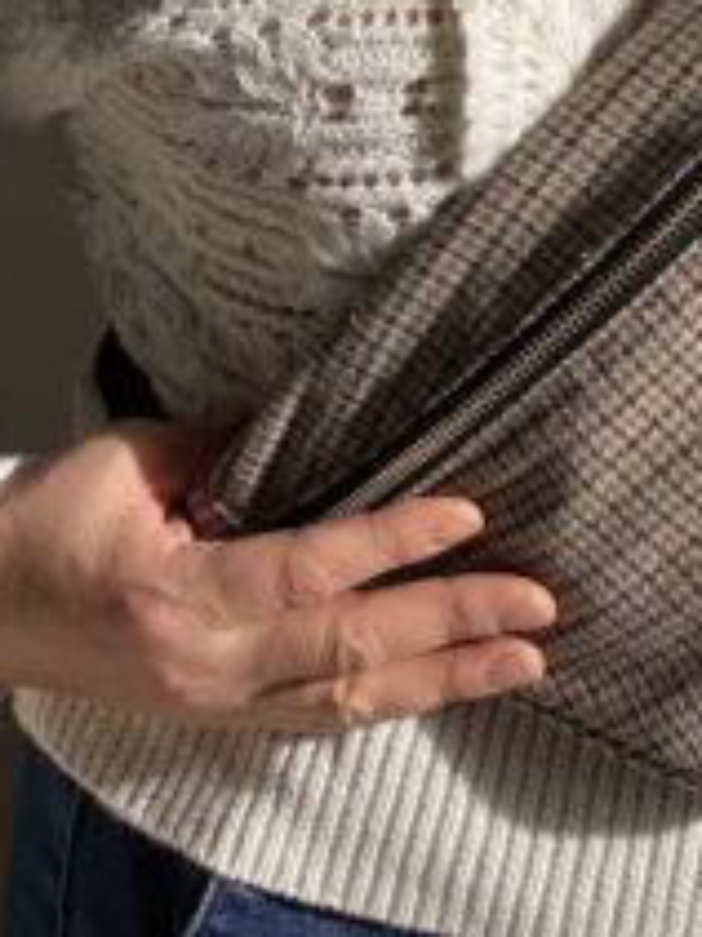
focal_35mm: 105
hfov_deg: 13.9
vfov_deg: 18.5
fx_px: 2842
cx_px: 653
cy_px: 118
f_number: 2
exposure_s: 1/1497
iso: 20
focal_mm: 6
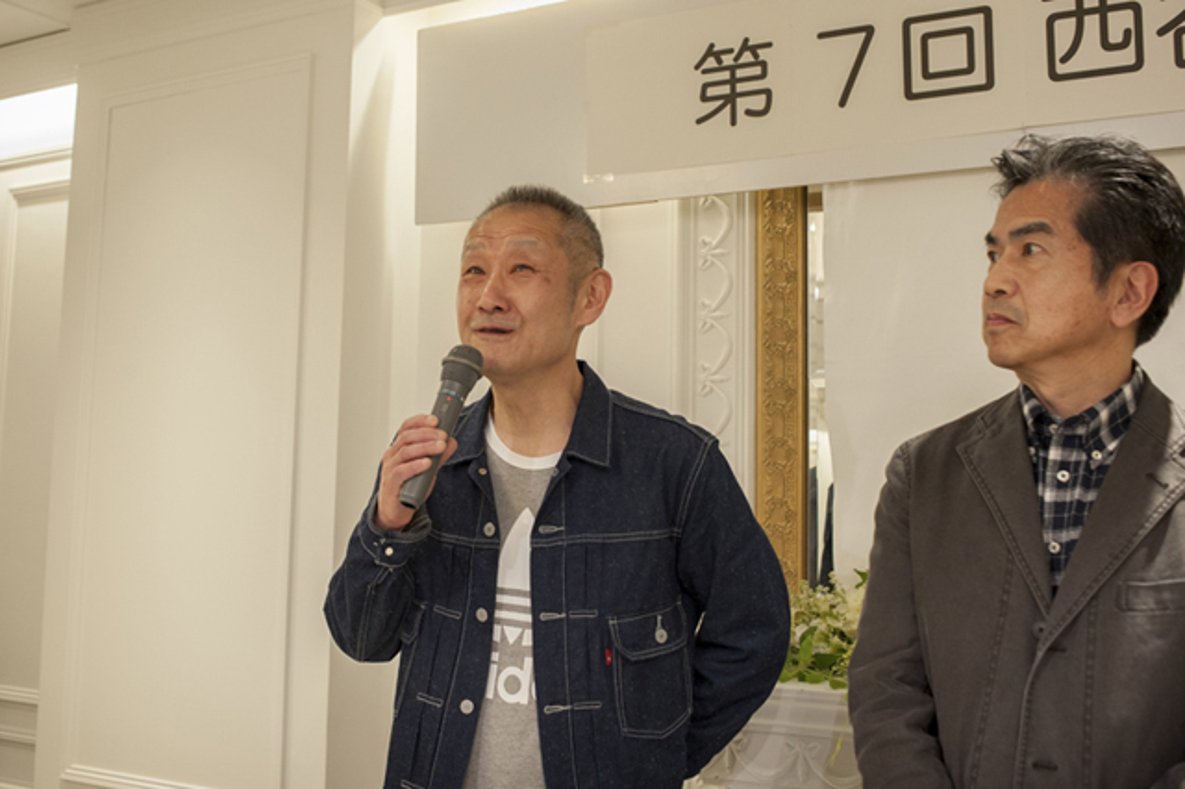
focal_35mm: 35
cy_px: 394
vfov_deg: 37.8
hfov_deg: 54.5
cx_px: 592
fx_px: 1151
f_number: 5.6
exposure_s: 1/100
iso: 900
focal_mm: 35
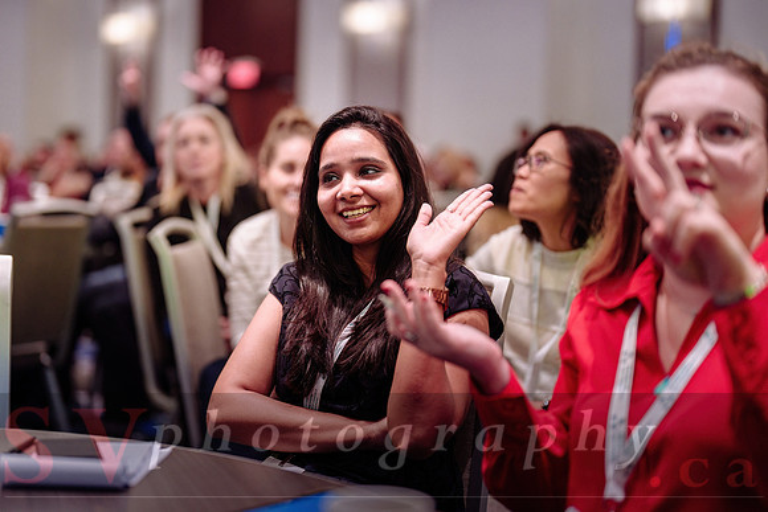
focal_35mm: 59
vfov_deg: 23.1
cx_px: 318
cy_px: 212
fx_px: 1251
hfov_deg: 34.1
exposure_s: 1/320
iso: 1600
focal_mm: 50
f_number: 1.2
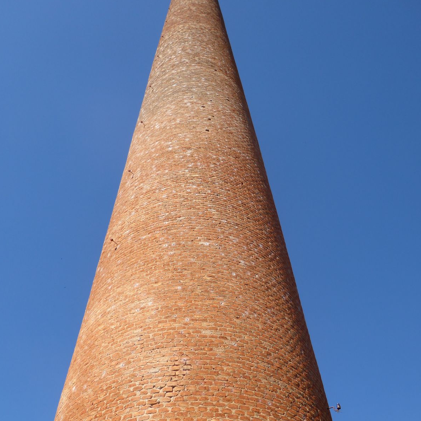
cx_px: 210
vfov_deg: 43.7
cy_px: 245
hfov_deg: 43.9
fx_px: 523
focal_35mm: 38
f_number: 3.5
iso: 80
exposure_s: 1/640
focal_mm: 5.4
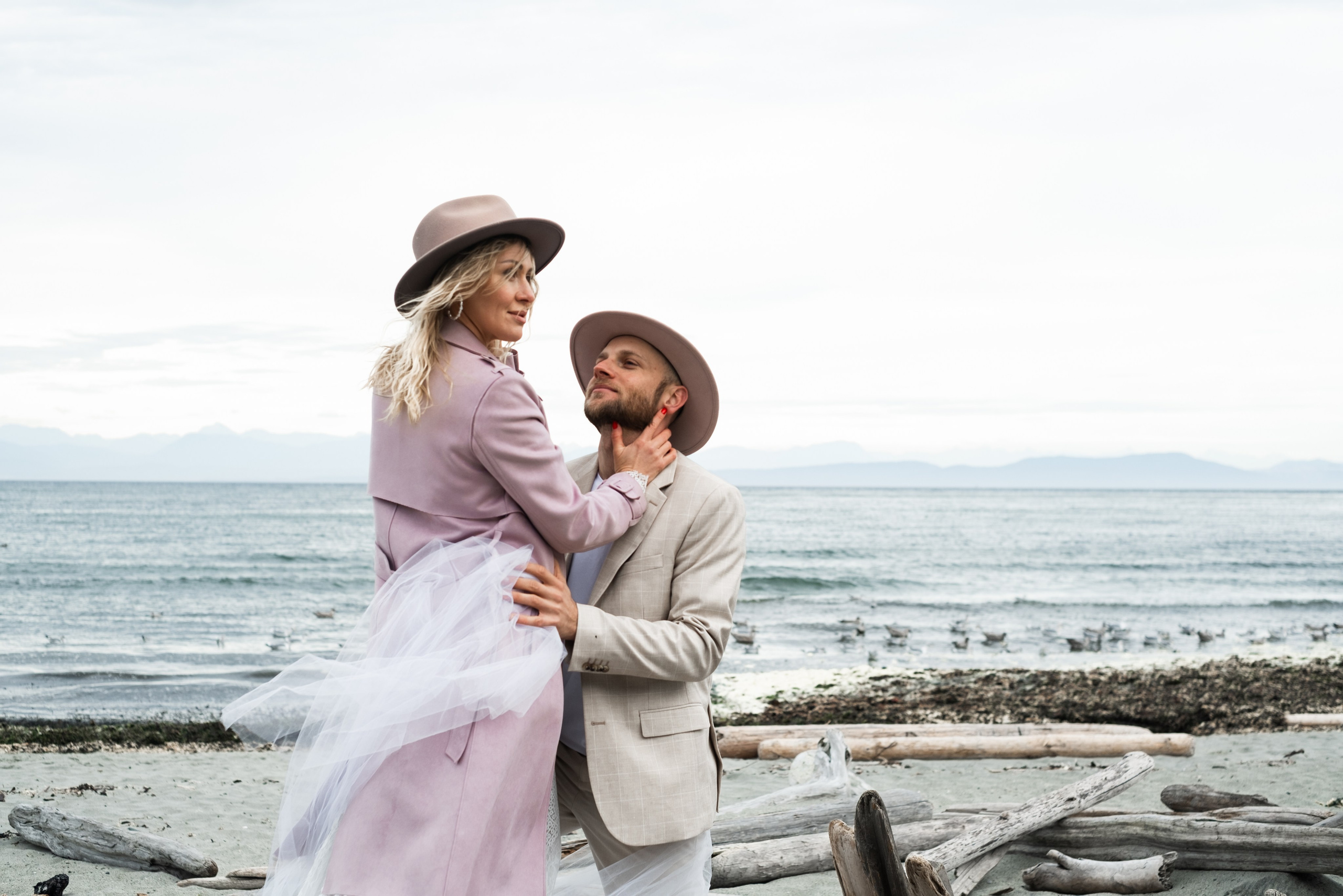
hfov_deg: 37.5
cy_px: 448
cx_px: 672
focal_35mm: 53
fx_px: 1977
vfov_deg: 25.5
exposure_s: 1/250
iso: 160
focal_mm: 35
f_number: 3.6
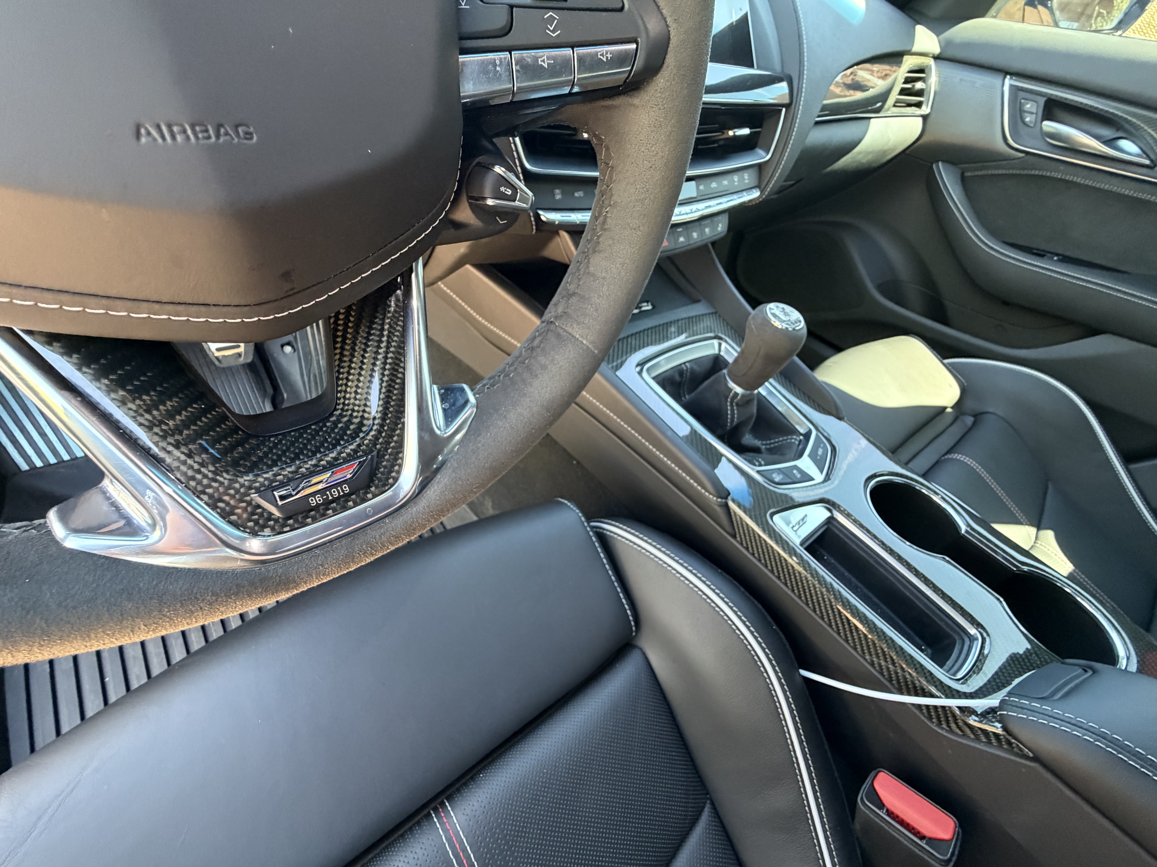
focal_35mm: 14
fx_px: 468
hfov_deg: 102.1
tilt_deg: -44.2
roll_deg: -14.6
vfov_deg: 85.7
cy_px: 434
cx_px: 578
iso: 500
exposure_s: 1/60
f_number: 2.2
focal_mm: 2.22
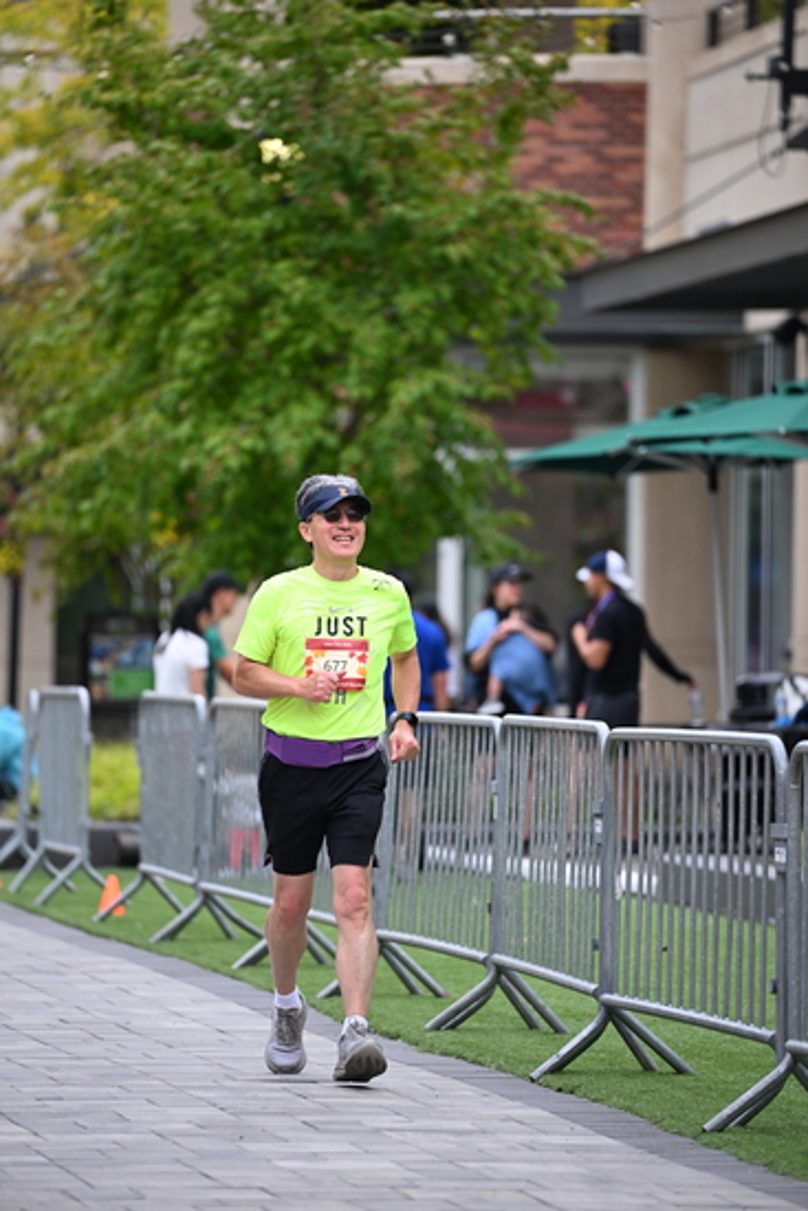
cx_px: 404
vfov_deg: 10.3
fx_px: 6729
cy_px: 606
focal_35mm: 200
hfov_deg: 6.9
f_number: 2.8
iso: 640
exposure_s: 1/2000
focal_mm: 200
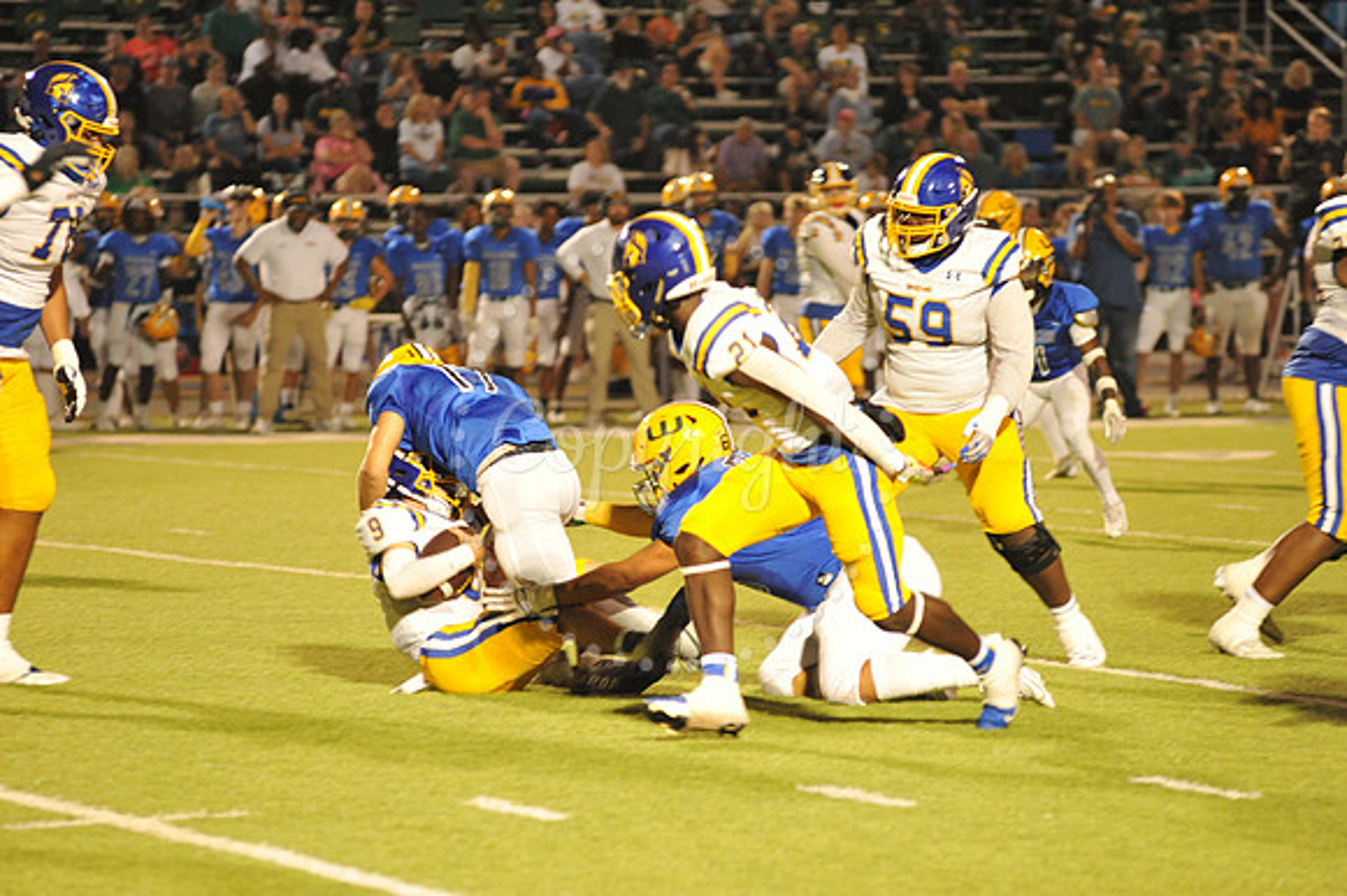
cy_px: 448
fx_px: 7479
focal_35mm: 200
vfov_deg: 6.9
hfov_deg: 10.3
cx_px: 674
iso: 5000
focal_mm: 200
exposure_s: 1/200
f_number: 4.5
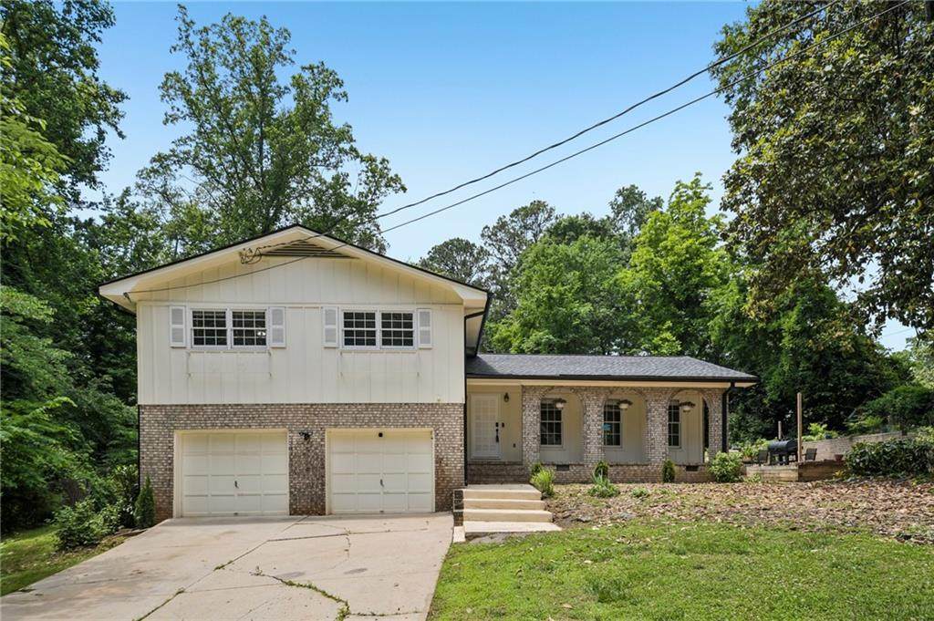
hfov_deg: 78.6
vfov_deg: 57.1
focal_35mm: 22
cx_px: 467
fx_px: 570
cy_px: 310
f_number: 8
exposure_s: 1/200
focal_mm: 22
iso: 64
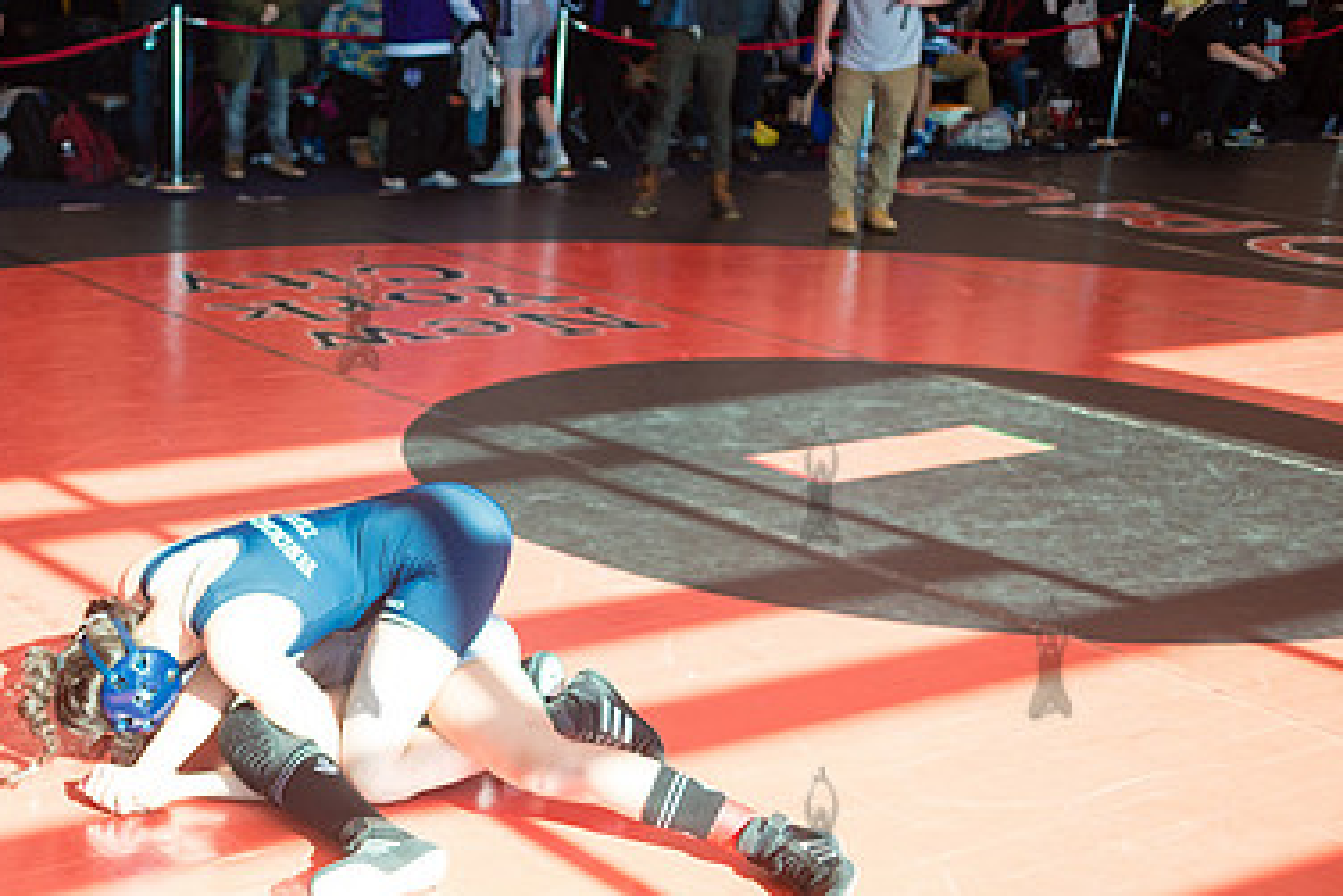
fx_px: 2015
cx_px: 357
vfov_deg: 24.8
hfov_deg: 36.1
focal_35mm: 54
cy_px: 655
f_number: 3.2
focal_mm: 35
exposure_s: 1/400
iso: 400
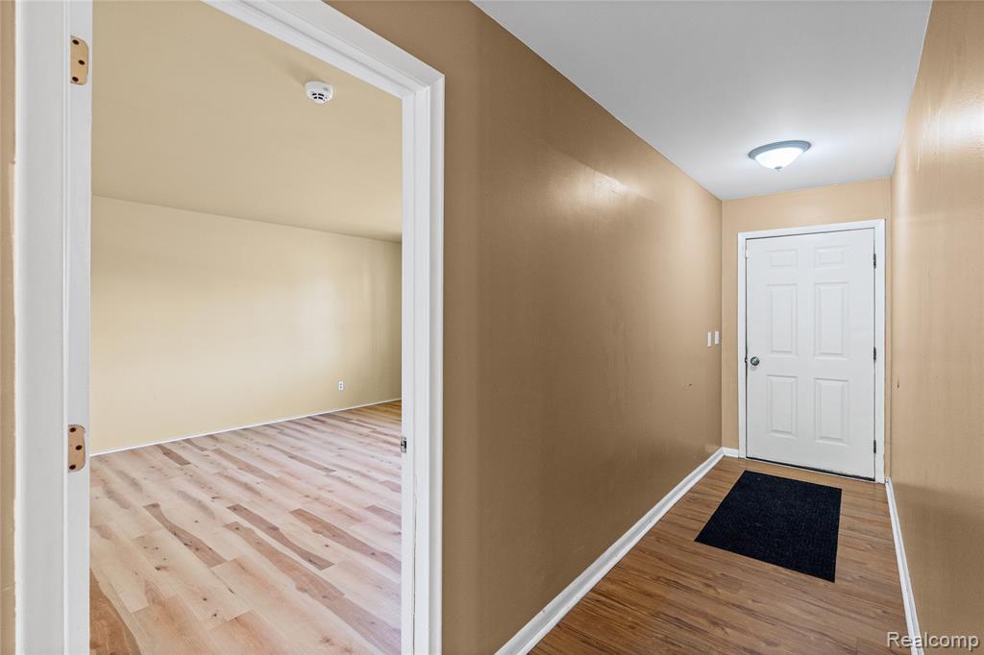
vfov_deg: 73.7
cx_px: 492
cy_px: 328
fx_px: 437
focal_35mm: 16
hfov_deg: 96.8
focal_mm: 16
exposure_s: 1/30
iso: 1250
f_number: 5.6
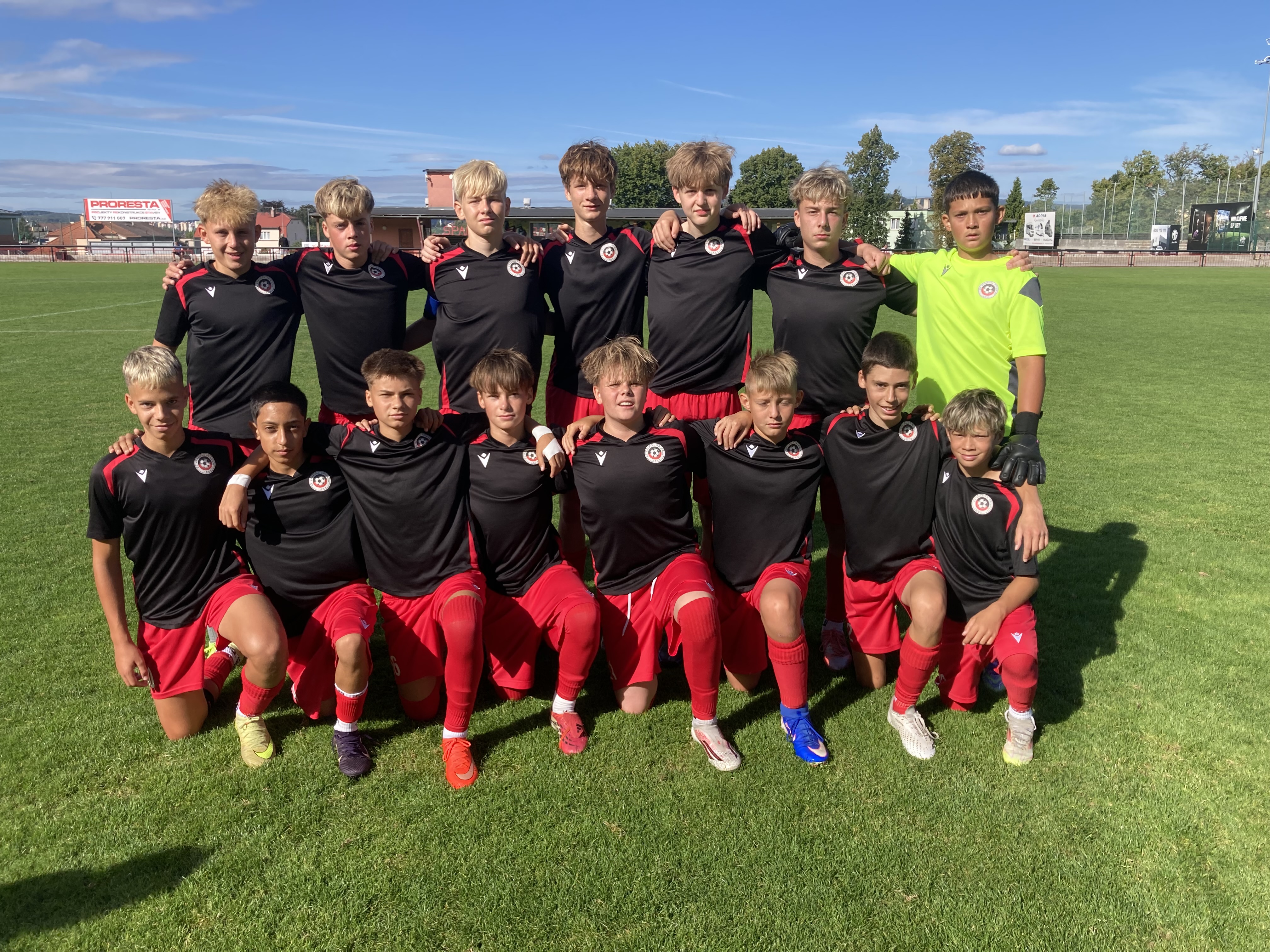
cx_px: 635
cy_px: 476
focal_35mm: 28
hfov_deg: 63.4
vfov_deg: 49.7
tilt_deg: -12.6
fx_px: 1027
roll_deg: -0.2
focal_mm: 3.99
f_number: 1.8
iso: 20
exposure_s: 1/1297
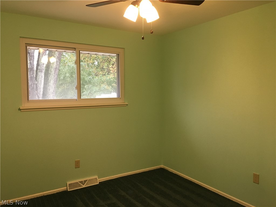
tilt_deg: -4.5
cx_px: 138
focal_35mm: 29
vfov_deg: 48.2
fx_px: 231
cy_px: 104
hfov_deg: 61.7
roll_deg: -0.3
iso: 125
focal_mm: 4.15
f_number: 2.2
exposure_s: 1/30
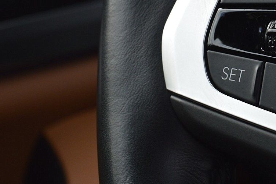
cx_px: 227
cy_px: -1
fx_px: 1364
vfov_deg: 7.7
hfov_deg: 11.5
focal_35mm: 178
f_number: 9
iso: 400
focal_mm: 55
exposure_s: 1/125
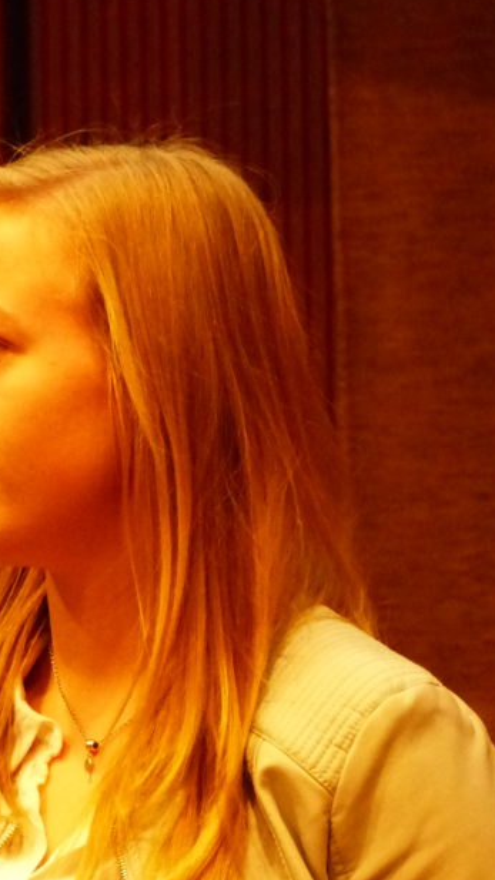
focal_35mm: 459
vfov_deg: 4.7
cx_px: 127
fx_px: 10712
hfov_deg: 2.6
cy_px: 642
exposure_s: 1/80
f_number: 2.8
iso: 1600
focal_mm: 45.7
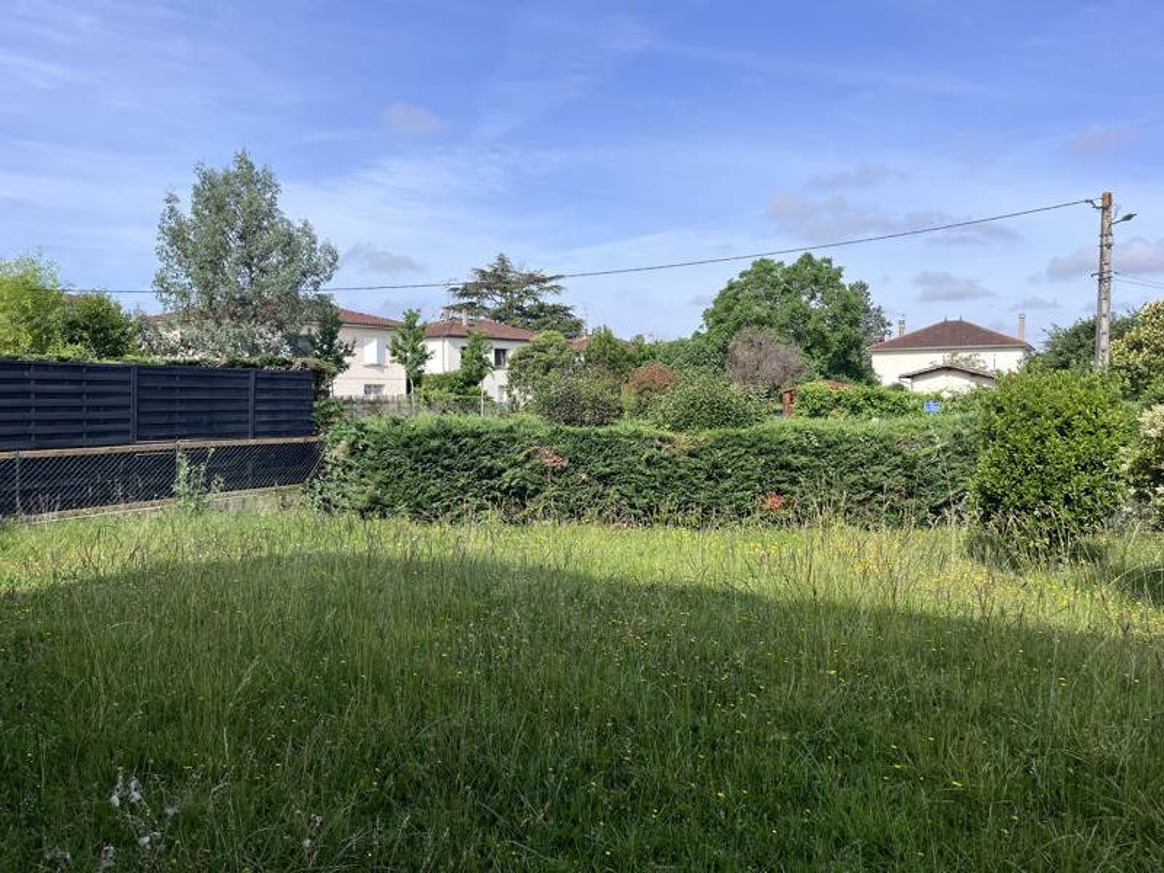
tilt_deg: -3.1
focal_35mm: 26
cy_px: 436
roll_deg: +0.3
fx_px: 874
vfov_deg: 53.1
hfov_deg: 67.3
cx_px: 582
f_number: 1.6
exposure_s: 1/2967
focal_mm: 5.1
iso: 50
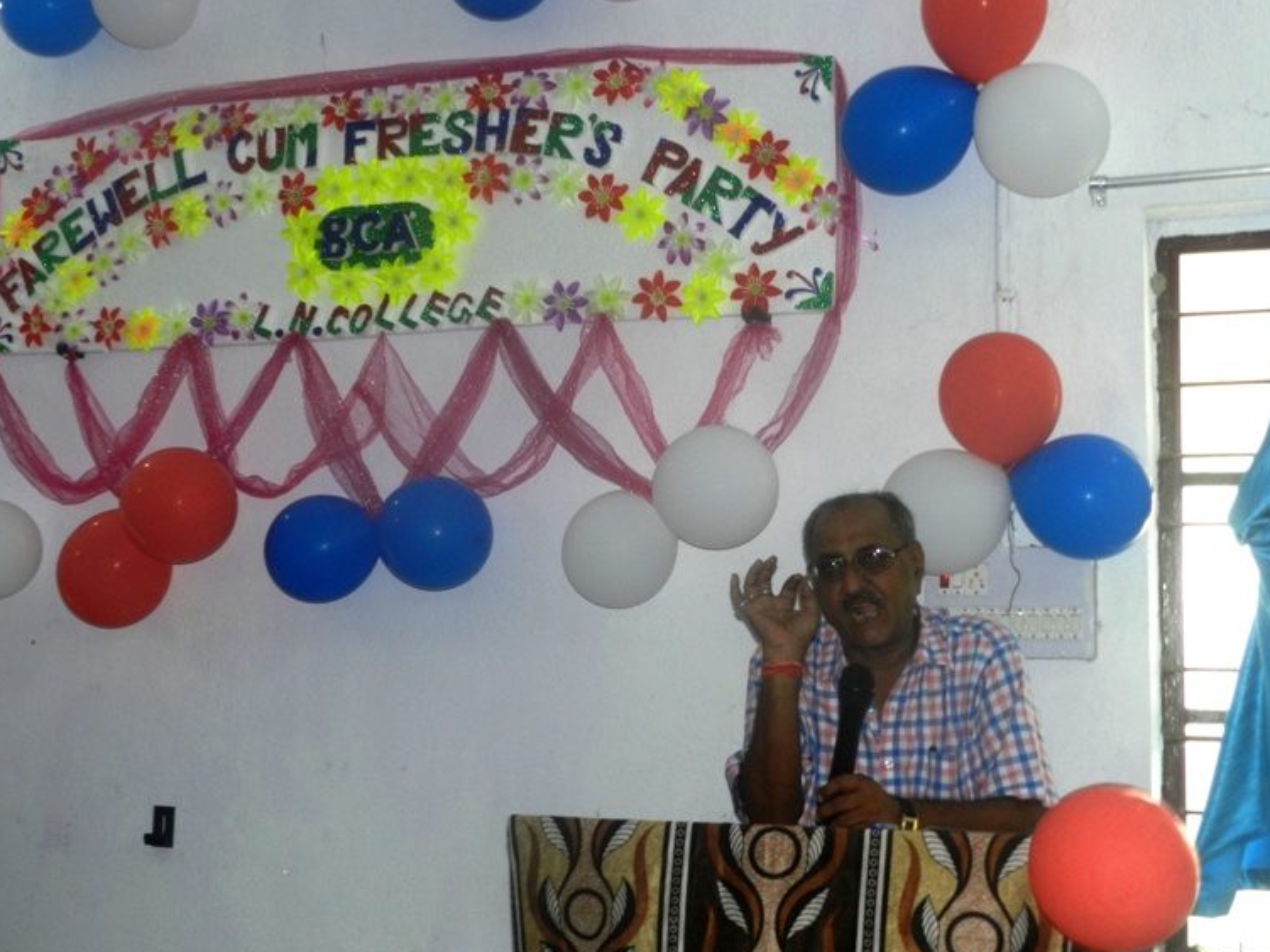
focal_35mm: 49
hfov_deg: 38.9
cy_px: 465
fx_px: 1797
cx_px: 617
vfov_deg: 29.7
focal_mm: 8.1
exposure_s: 1/30
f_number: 4.2
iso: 200
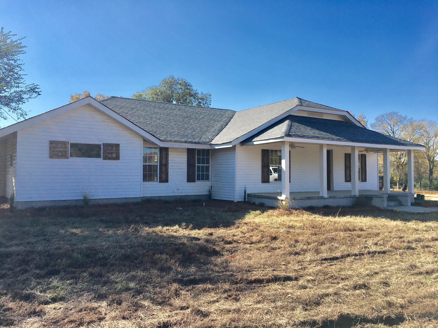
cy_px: 164
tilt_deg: +0.6
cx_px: 219
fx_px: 367
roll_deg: -0.1
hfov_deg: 61.7
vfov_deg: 48.2
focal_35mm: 29
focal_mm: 4.15
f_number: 2.2
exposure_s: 1/1538
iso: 25
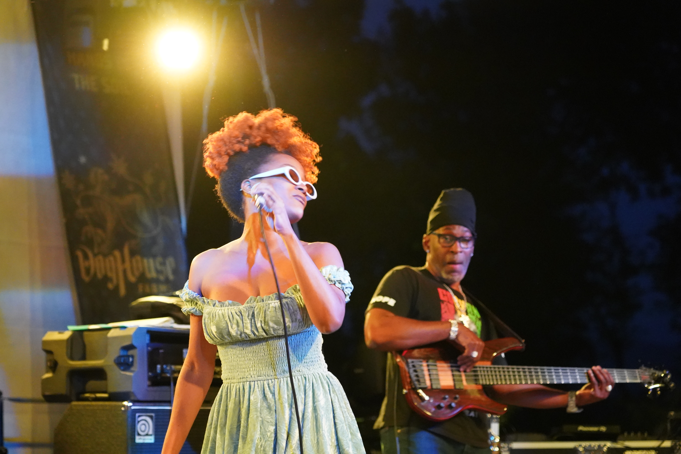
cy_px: 227
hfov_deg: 19.5
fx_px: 1986
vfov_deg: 13.0
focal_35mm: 105
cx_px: 340
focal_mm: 105
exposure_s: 1/125
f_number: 4
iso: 12800
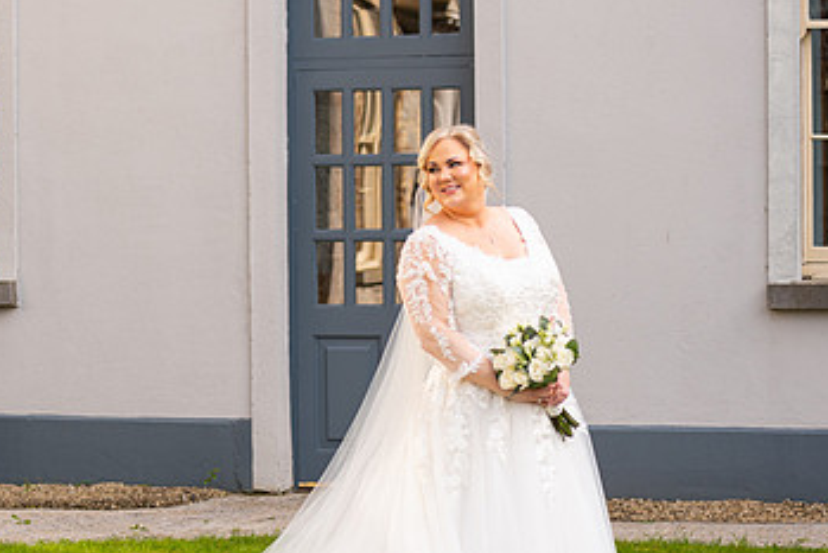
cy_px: 326
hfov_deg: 15.4
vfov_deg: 10.3
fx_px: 3060
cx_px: 237
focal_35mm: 133
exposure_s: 1/320
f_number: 3.5
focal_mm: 80
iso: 160
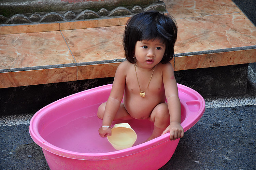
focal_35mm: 158
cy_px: 85
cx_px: 128
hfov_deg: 13.1
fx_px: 1119
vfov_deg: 8.7
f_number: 5.6
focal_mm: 105
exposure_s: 1/50
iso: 200
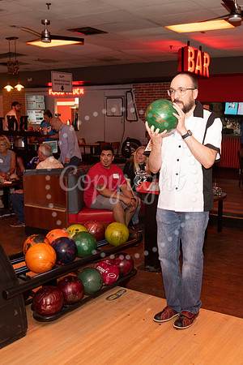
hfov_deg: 33.7
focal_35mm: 39
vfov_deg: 49.6
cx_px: 173
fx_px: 395
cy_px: 182
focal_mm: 26
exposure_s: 1/80
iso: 2500
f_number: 5.6
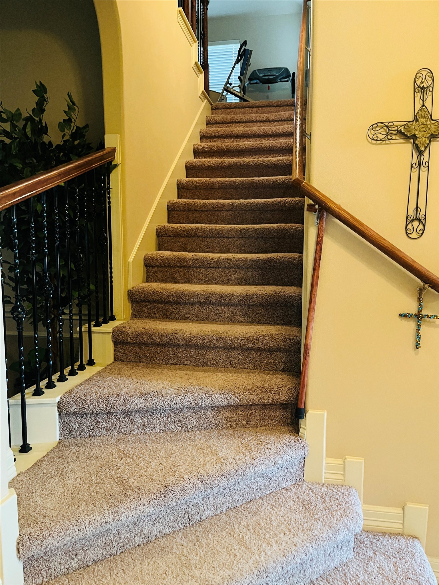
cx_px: 220
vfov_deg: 67.3
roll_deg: +0.9
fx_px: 440
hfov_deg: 53.1
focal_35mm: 26
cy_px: 292
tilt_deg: -7.3
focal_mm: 5.1
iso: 500
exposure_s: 1/40
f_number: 1.6
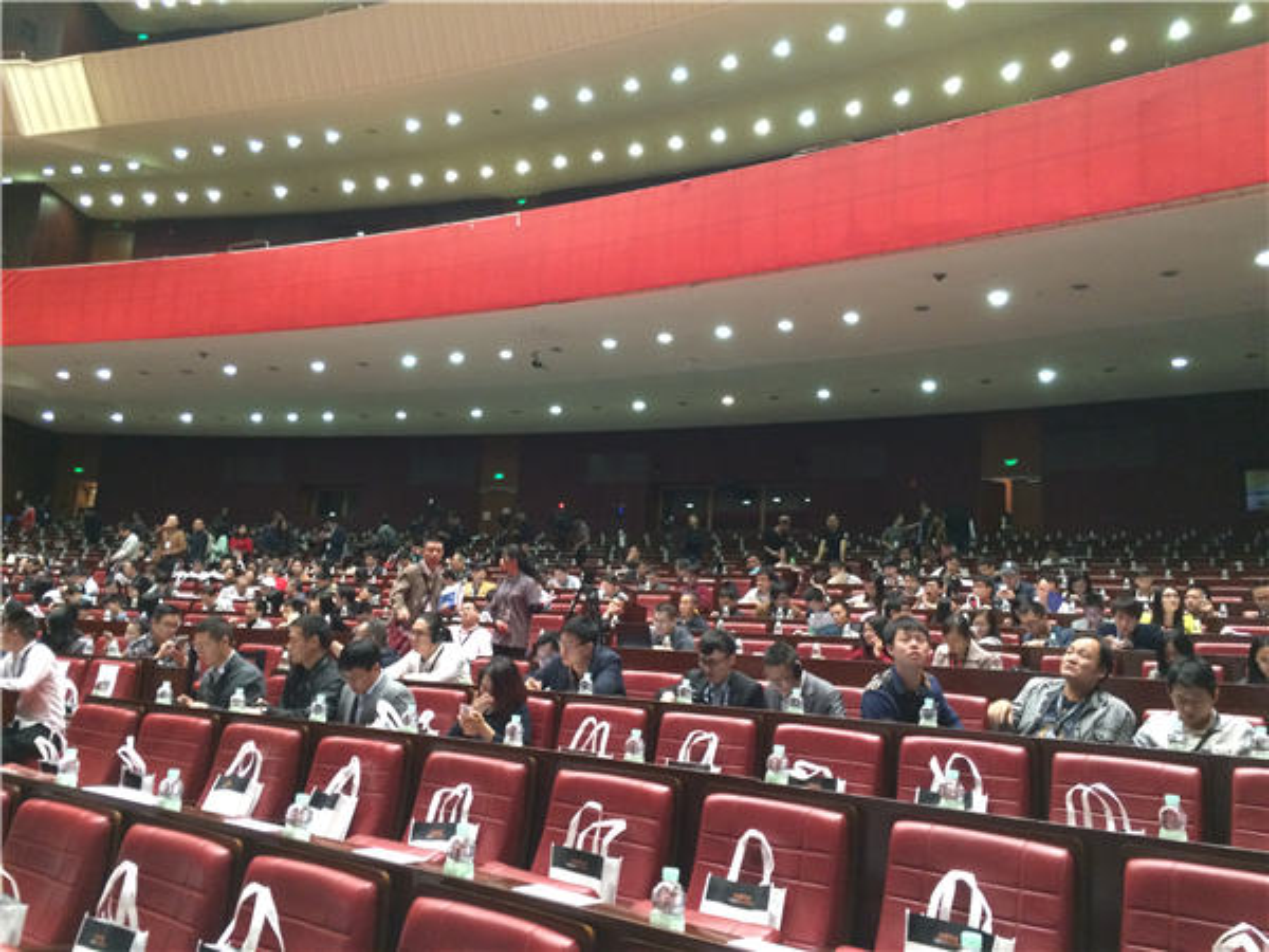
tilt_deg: +11.4
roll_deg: -4.5
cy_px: 476
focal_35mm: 29
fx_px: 1063
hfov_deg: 61.7
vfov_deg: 48.2
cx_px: 634
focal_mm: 4.15
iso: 320
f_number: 2.2
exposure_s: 1/17
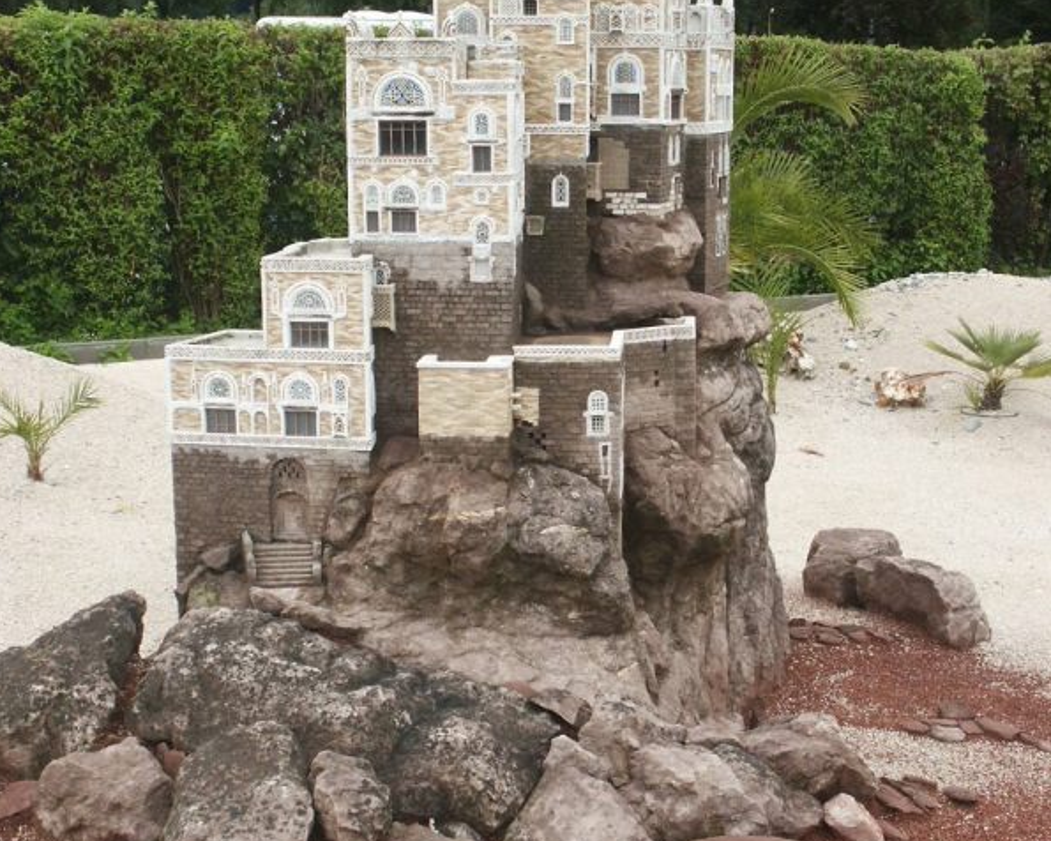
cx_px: 525
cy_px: 442
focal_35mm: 63
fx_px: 1960
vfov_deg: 24.2
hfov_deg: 30.0
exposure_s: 1/60
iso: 64
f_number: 8
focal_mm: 10
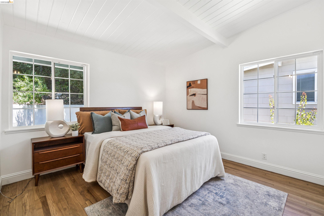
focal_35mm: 16
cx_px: 162
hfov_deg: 96.7
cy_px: 108
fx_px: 144
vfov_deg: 73.7
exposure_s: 1/25
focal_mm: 16
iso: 250
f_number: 8
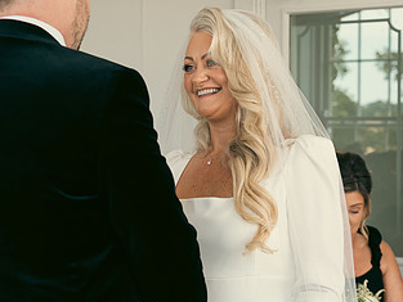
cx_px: 180
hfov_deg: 20.0
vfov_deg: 15.1
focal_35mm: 98
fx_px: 1141
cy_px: 143
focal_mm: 37
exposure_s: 1/160
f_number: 3.5
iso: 250
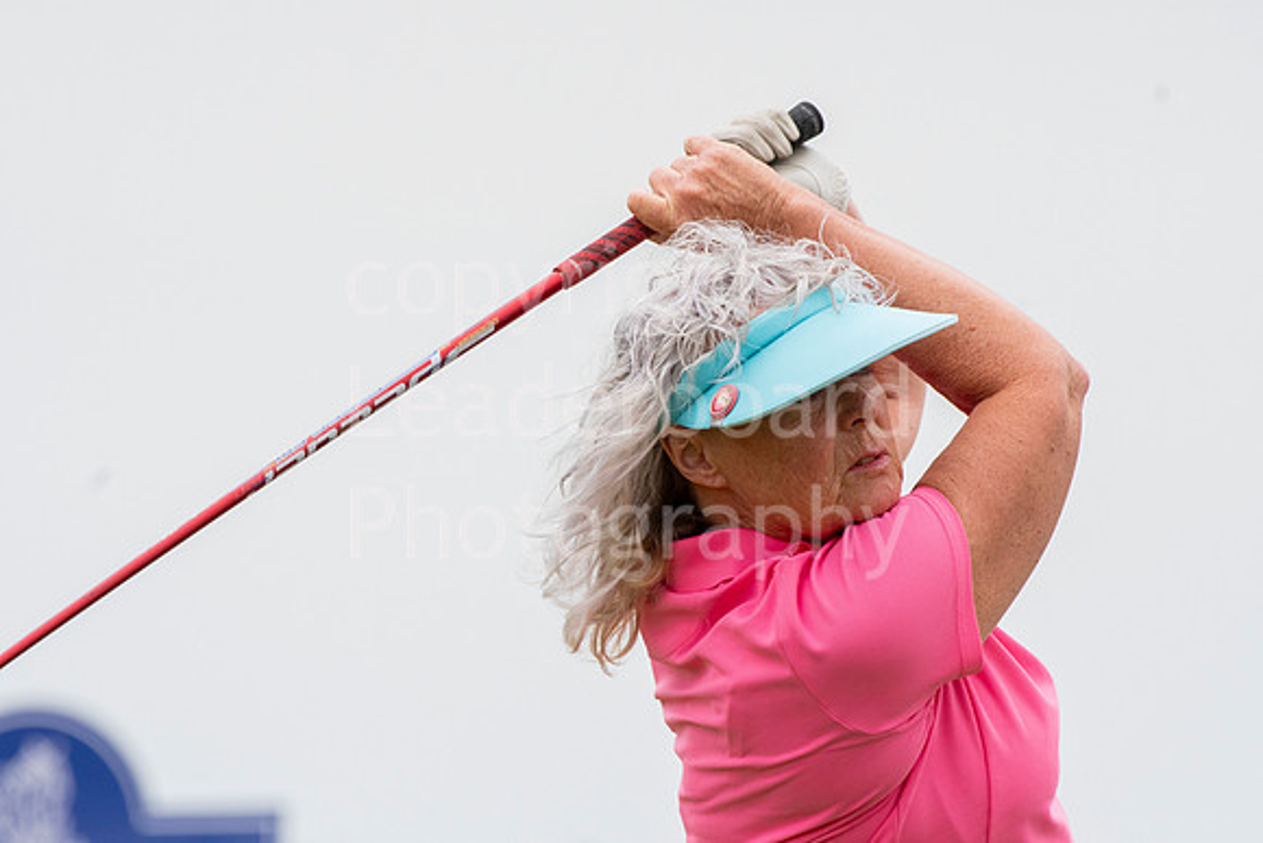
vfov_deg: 2.1
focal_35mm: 660
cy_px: 422
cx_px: 632
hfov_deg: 3.1
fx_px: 23159
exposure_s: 1/1000
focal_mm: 440
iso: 800
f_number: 8
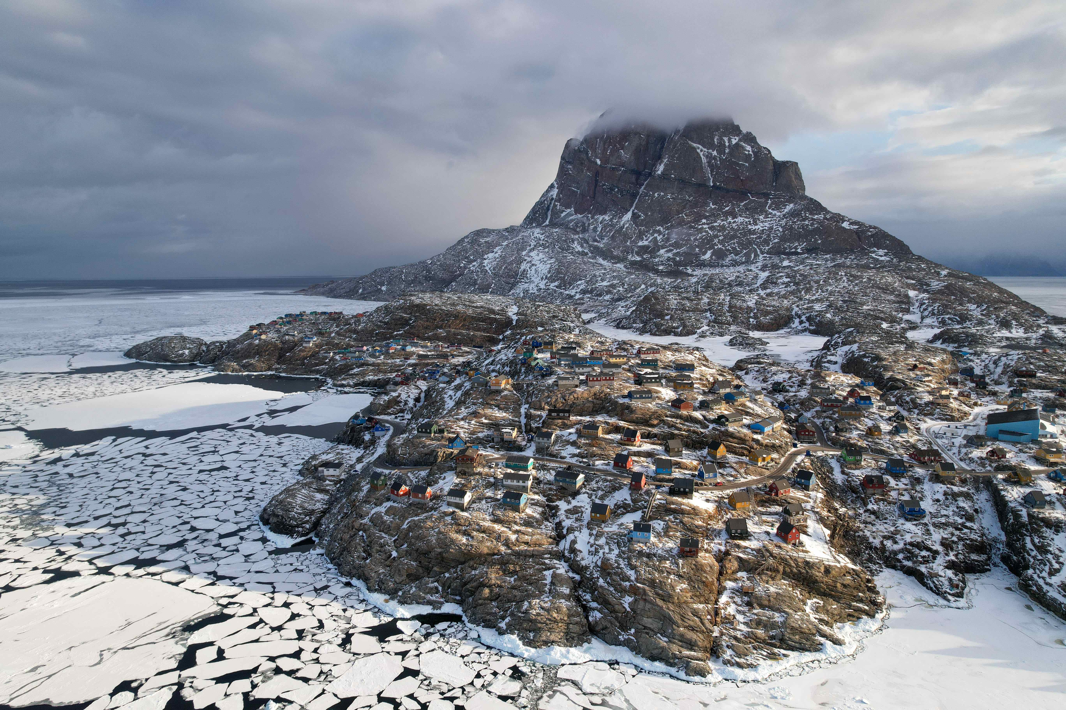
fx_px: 651
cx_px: 533
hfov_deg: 78.6
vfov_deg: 57.2
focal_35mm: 22
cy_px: 355
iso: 100
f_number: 2.8
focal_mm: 8.38
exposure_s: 1/80
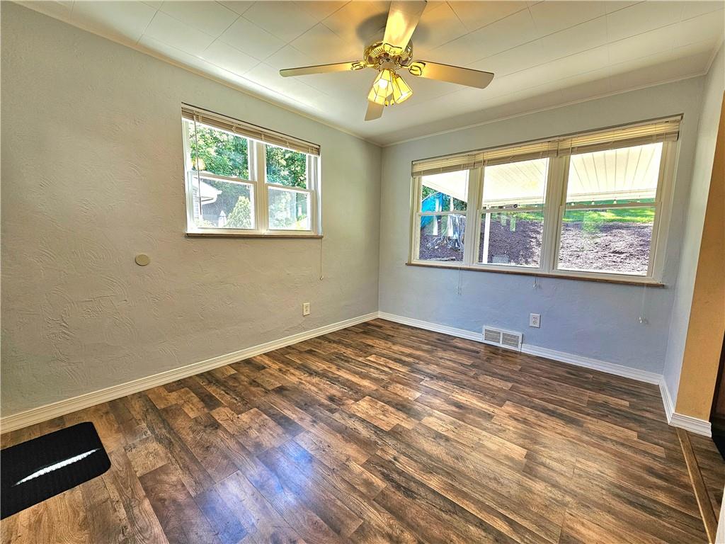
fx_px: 272
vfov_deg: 89.9
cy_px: 272
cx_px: 362
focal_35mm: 13
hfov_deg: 106.2
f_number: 2.2
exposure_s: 1/60.2
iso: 64
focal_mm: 2.2
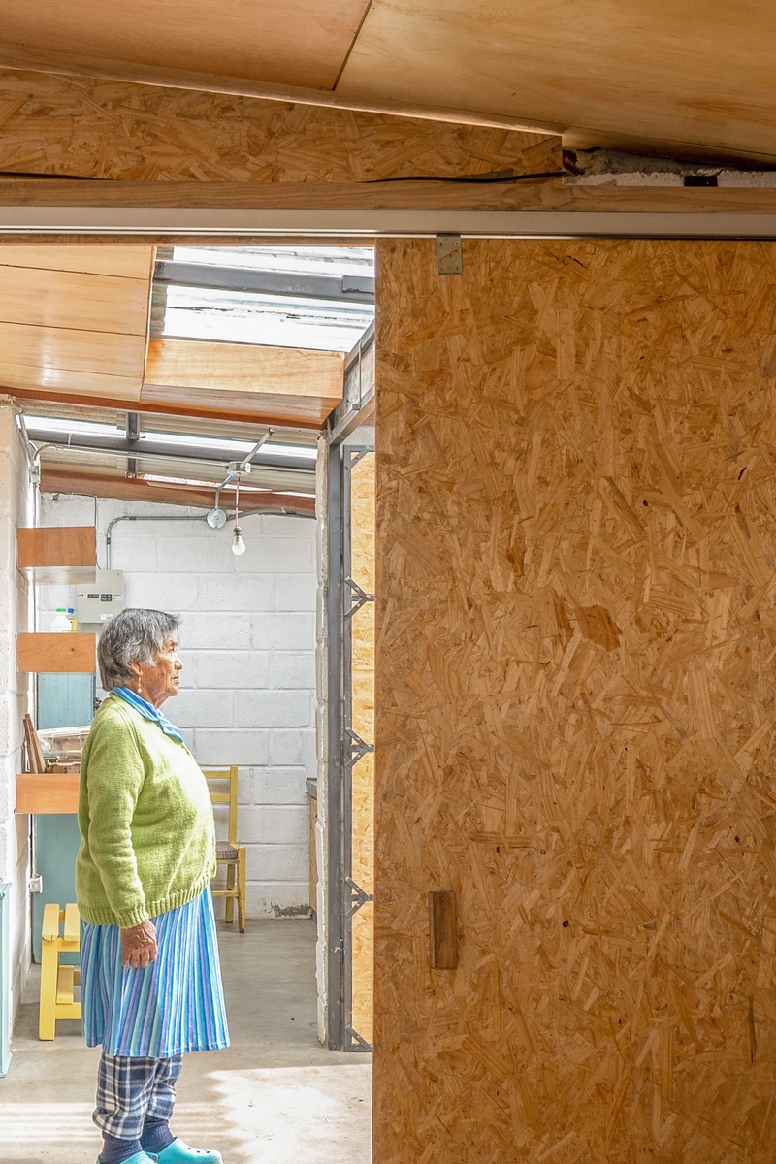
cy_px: 695
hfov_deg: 26.3
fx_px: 1617
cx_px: 121
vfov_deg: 39.4
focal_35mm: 50
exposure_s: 1/15
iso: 100
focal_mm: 20
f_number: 8
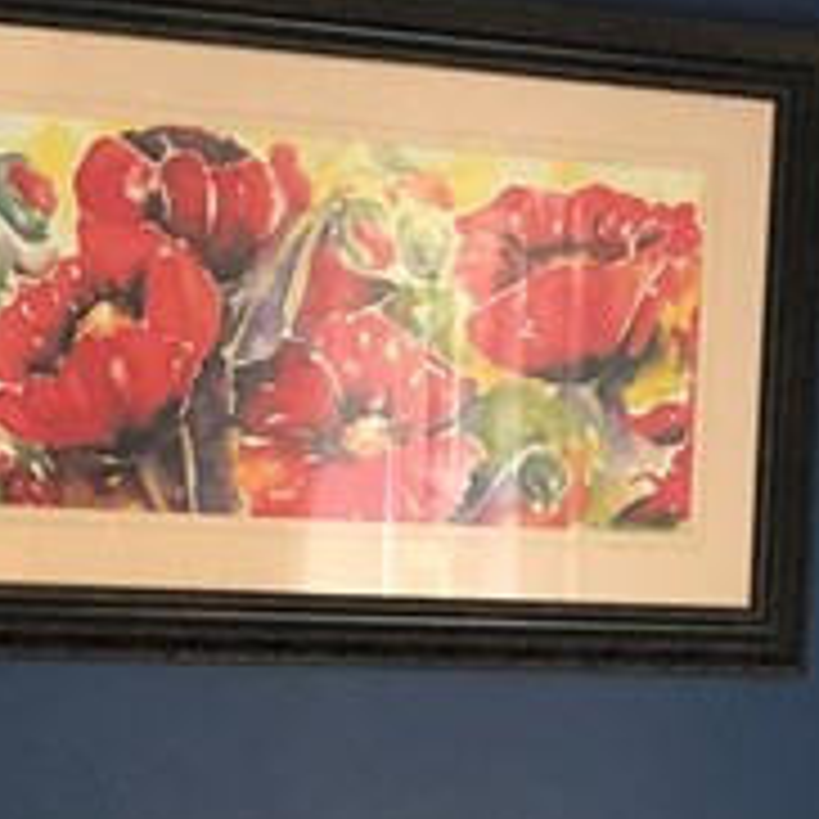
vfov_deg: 12.3
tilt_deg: -4.5
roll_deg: -1.5
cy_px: 954
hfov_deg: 12.5
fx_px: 3721
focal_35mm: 139
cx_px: 598
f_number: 1.8
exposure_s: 1/15
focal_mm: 3.99
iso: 50
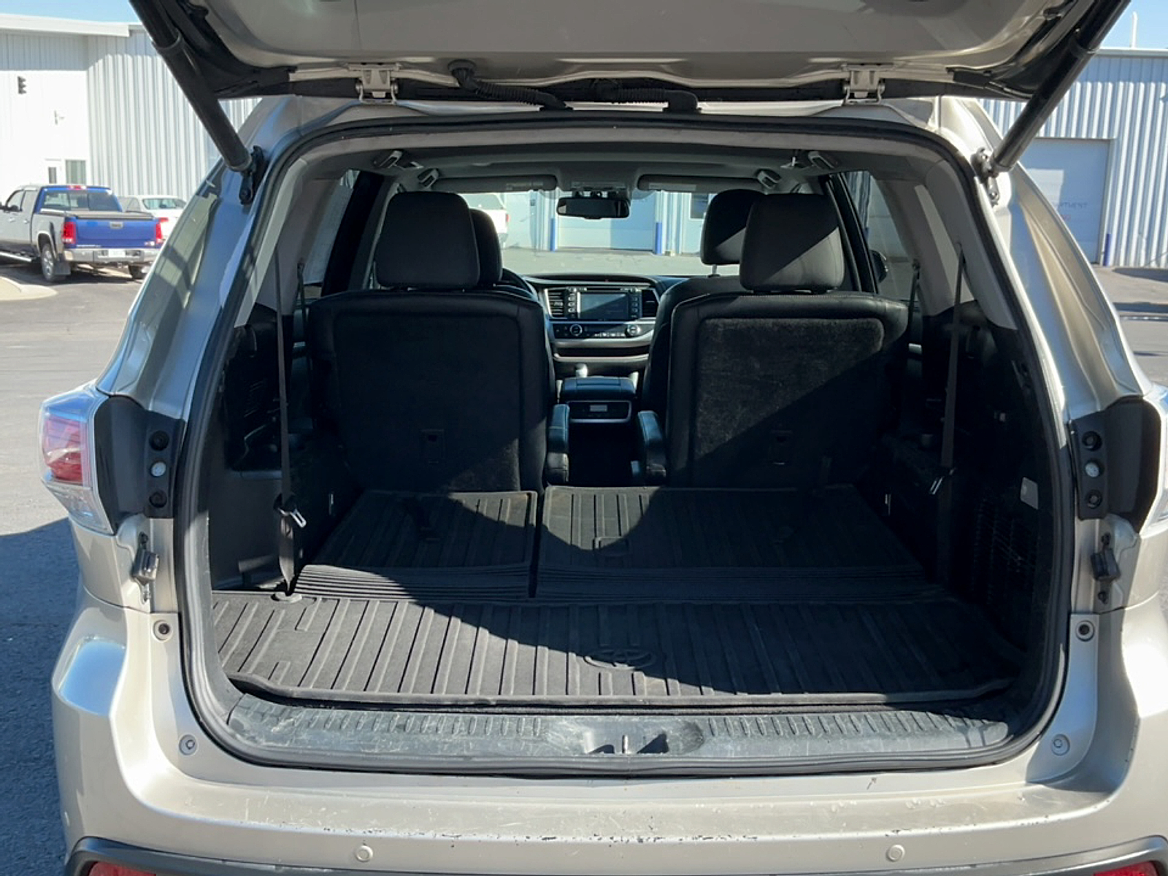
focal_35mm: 30
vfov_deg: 46.8
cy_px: 438
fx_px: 1012
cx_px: 584
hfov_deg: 60.0
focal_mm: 3
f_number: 1.8
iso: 25
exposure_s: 1/428
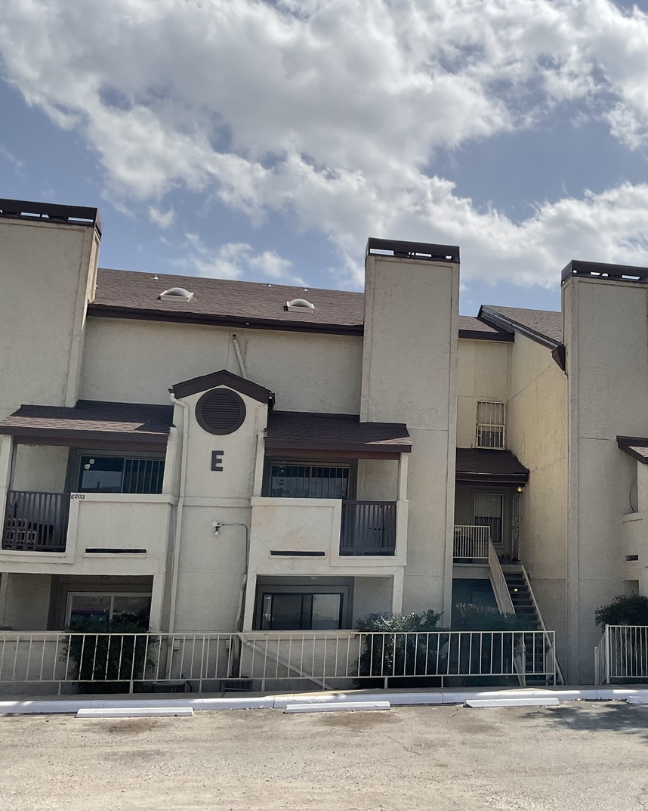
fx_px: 911
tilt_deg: +12.5
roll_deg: -0.5
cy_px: 407
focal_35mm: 38
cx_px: 508
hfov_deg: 37.9
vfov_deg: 47.9
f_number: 1.8
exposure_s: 1/3788
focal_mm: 3
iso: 20
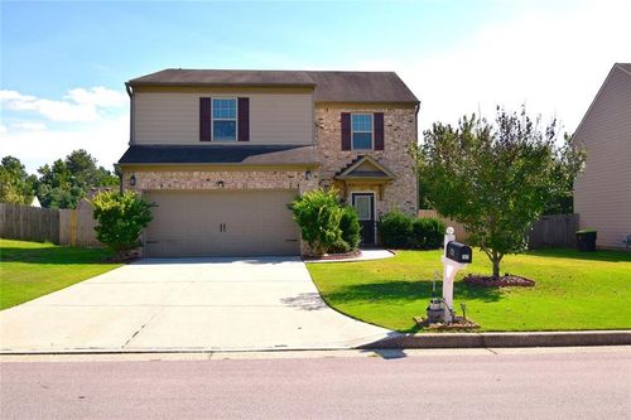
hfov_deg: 61.9
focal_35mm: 30
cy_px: 210
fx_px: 526
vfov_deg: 43.6
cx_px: 316
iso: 400
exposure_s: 1/500
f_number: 11
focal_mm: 20
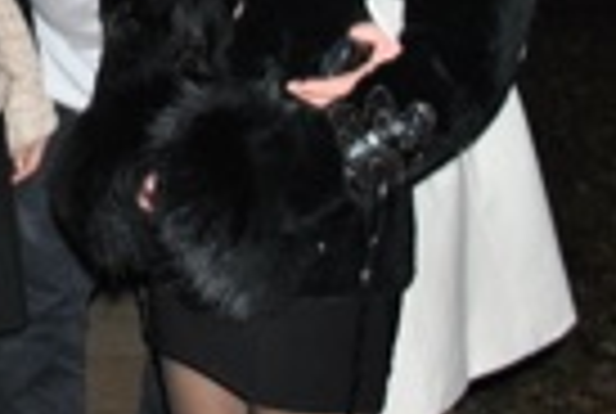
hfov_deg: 17.3
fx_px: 1955
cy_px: -270
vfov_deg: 11.4
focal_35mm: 114
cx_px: -63
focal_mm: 20
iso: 200
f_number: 3.8
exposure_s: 1/60
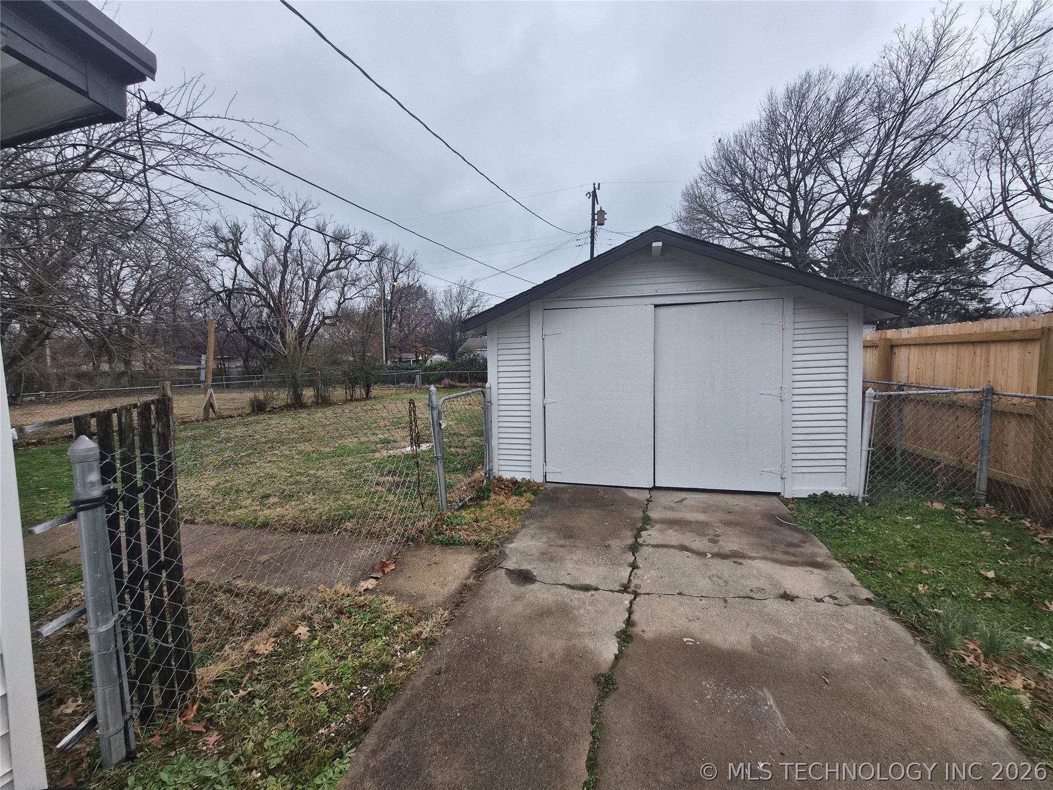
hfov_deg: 106.2
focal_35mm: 13
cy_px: 395
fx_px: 395
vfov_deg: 89.9
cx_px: 526
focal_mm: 1.7
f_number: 2.2
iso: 25
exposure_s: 1/145
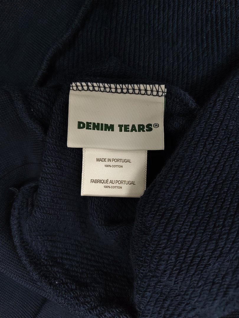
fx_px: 221
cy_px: 159
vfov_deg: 71.6
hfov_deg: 56.8
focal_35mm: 24
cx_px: 120
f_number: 1.88
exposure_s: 1/100
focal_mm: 5.56
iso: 1118
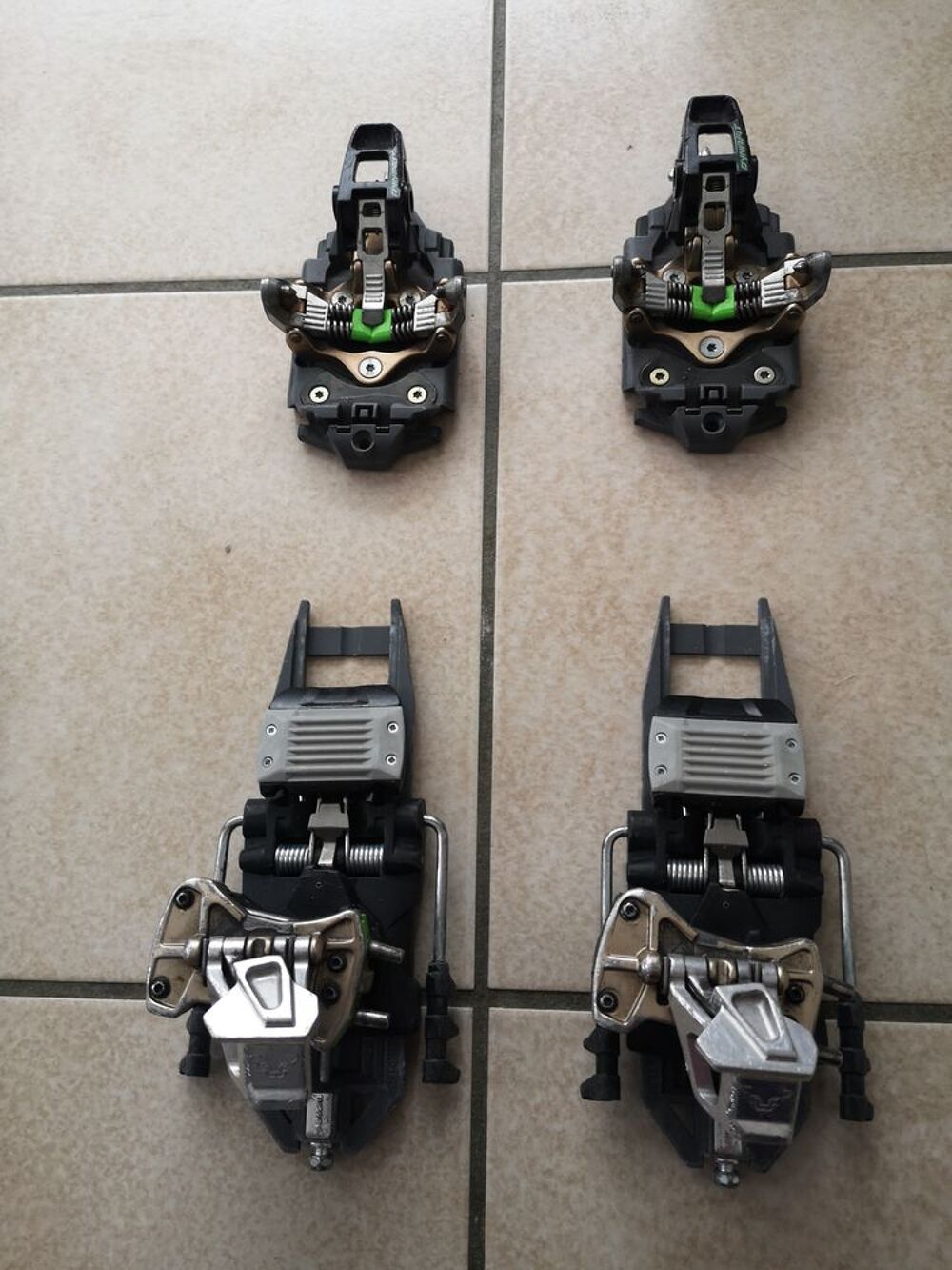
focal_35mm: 27
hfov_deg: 51.4
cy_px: 635
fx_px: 990
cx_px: 476
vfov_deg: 65.3
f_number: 1.8
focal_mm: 3.95
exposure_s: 1/60
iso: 80
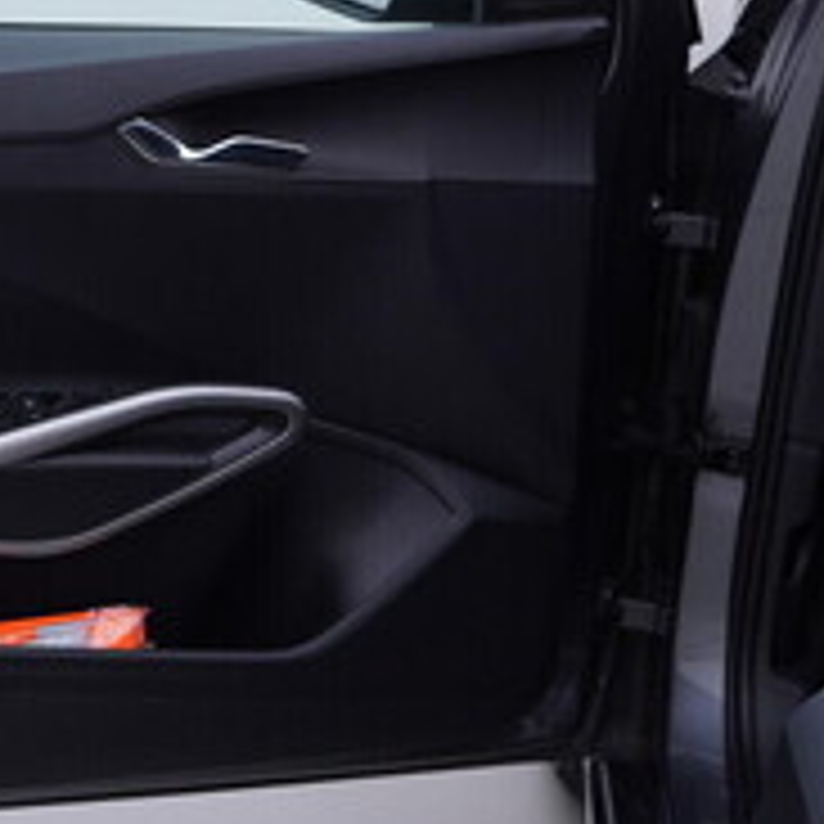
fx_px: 2478
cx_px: -95
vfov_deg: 18.6
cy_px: 92
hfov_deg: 18.2
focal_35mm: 92
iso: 125
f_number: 4
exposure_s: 1/60
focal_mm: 24
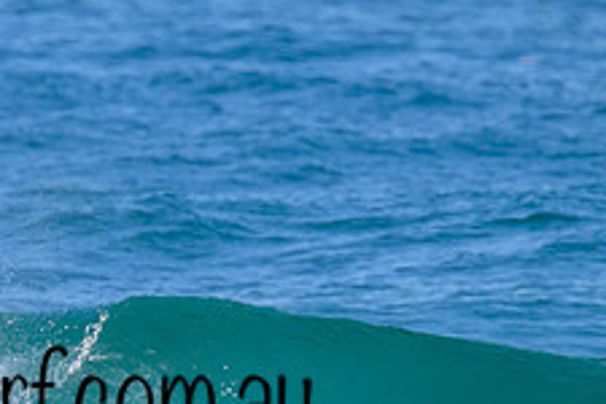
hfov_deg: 1.0
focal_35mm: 2123
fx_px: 35734
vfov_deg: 0.6
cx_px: 27
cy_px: 365
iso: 1000
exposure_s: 1/2000
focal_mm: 800
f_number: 11
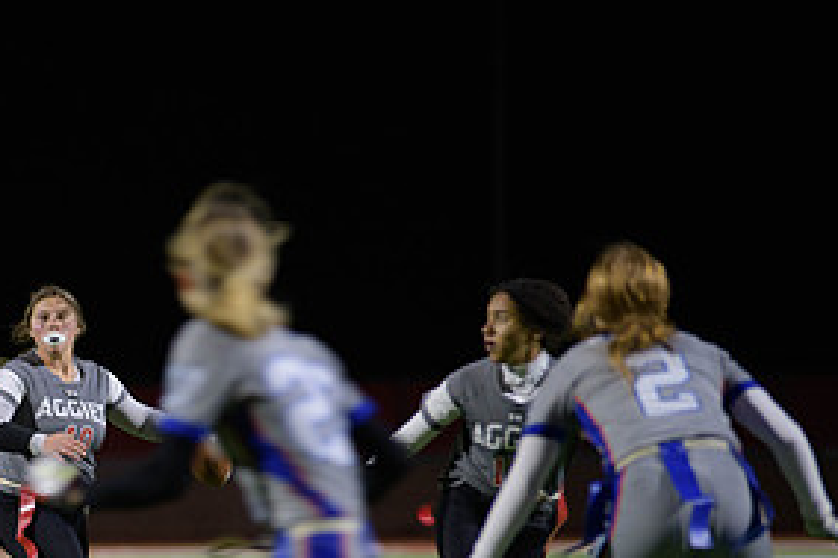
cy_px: 495
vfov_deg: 3.4
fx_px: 9515
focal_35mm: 409
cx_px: 12
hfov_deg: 5.0
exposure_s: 1/200
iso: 1000
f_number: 2.8
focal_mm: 200
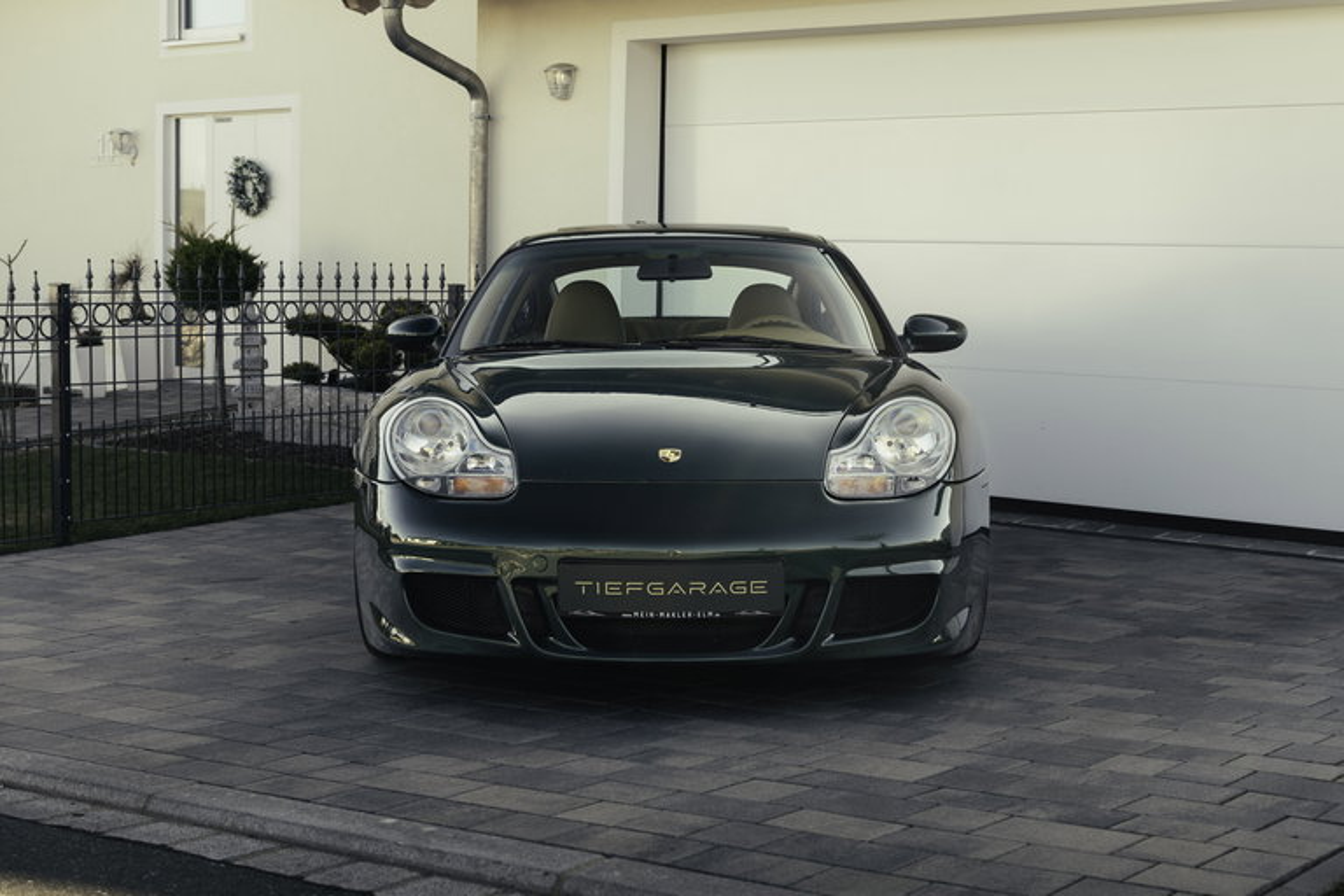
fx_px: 1829
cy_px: 448
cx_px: 672
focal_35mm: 49
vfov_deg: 27.5
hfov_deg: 40.3
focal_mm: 32.8
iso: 100
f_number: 4
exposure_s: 1/80
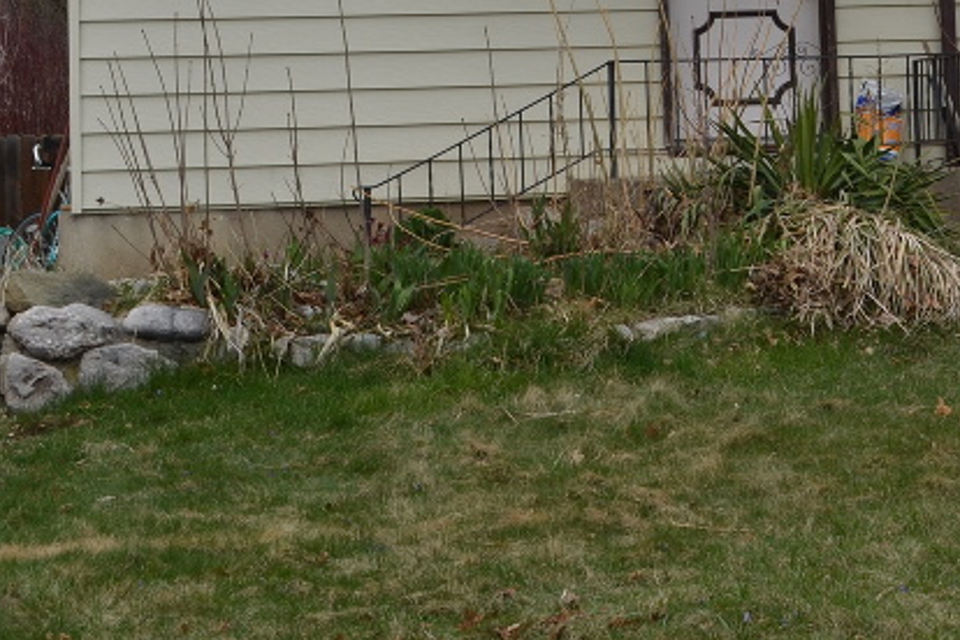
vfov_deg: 15.1
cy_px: -10
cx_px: 890
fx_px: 2373
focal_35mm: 89
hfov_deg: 22.2
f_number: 7.1
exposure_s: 1/250
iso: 100
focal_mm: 24
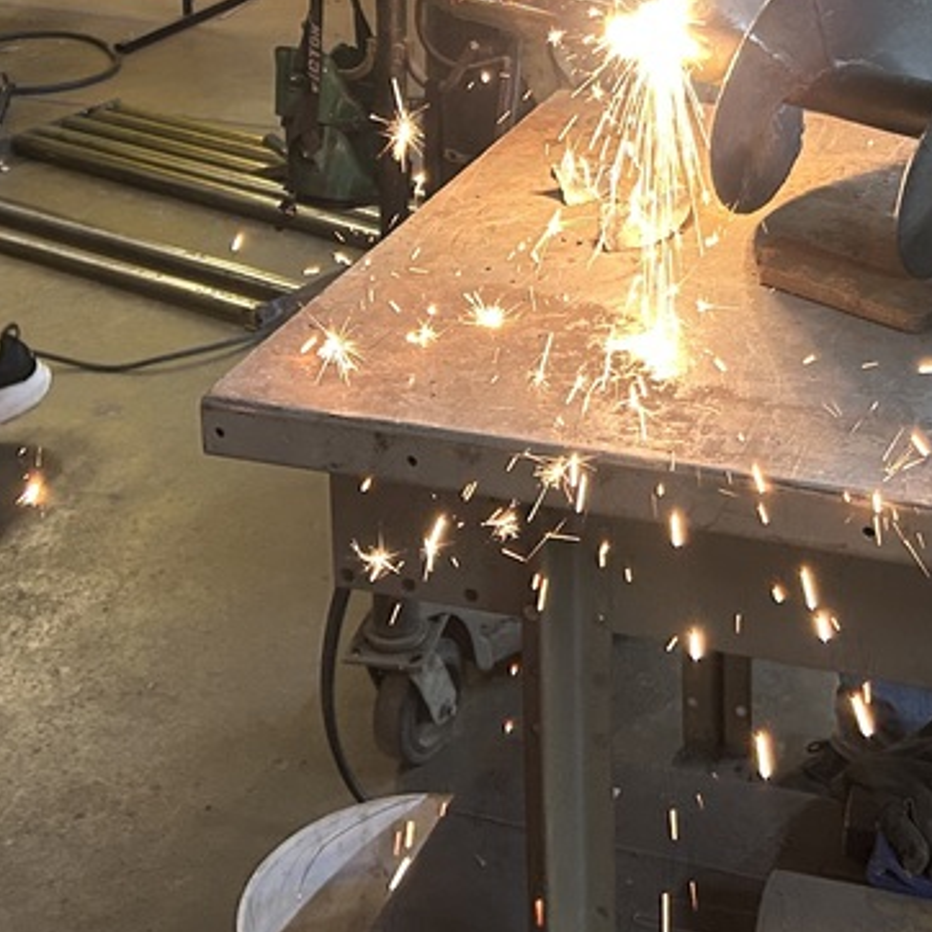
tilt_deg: -16.5
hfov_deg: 26.2
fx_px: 1980
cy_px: 10
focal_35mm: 65
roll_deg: -1.1
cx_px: 698
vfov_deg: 25.3
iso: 200
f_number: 1.5
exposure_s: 1/60
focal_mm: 5.7
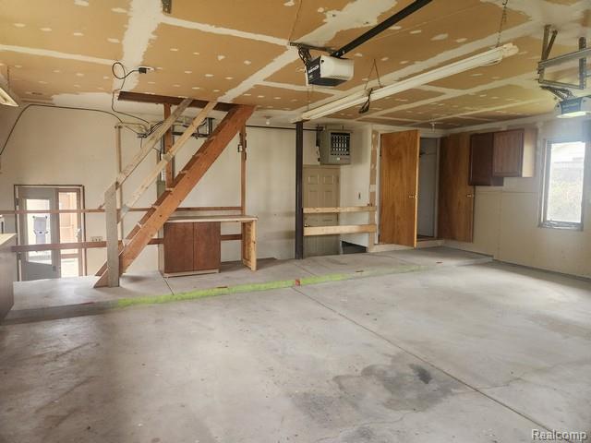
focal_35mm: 23
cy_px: 222
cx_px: 296
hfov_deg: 73.9
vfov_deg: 58.9
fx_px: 393
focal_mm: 5.4
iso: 640
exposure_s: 1/100
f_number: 1.8
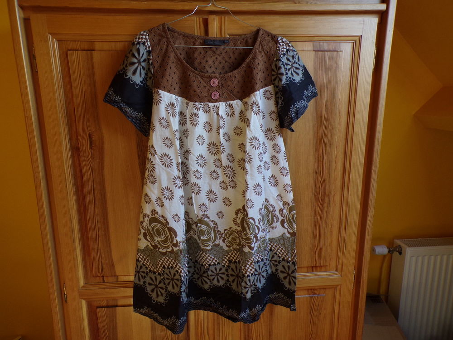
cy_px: 170
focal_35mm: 24
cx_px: 226
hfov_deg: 71.6
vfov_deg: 56.8
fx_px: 314
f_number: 4.3
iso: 80
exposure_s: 1/45
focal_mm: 4.3
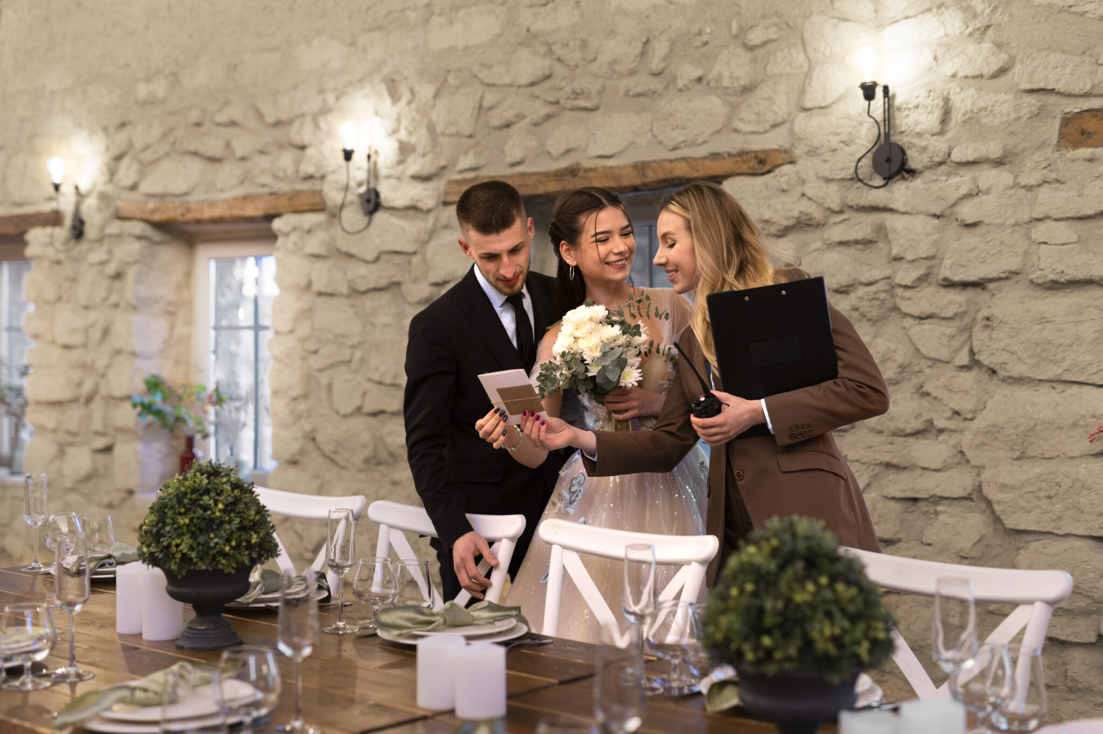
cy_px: 367
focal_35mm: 50
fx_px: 1531
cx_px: 552
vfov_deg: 27.0
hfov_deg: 39.6
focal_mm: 50
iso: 400
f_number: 2.2
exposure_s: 1/125
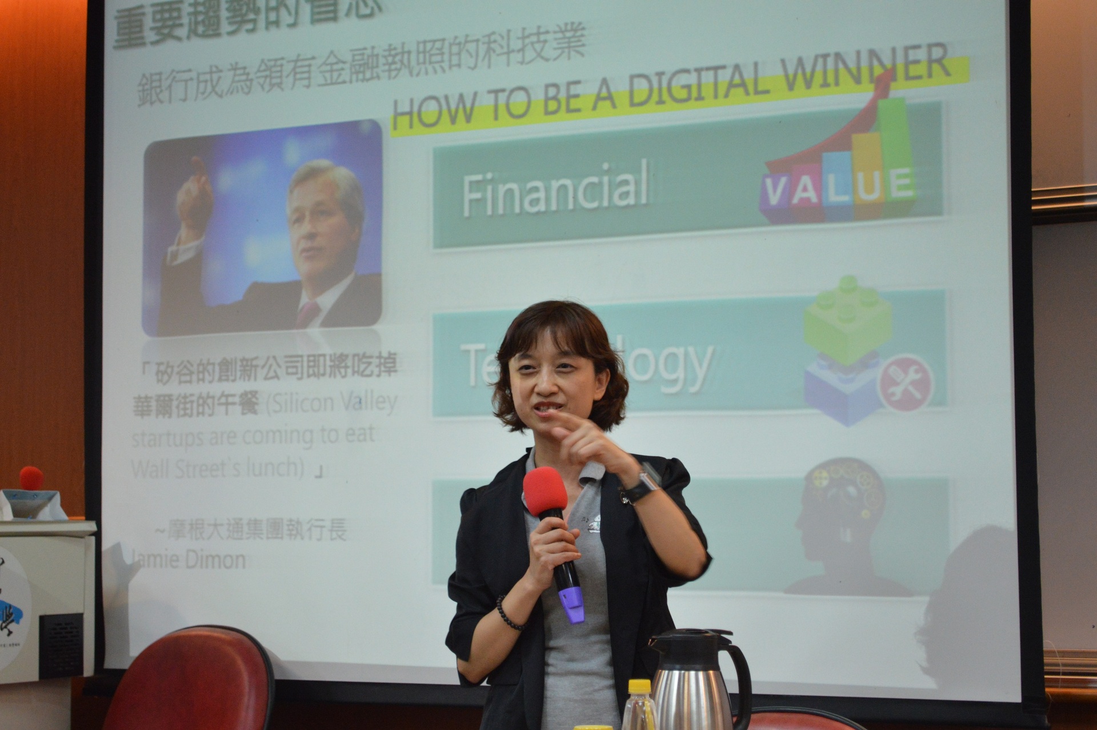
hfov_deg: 24.6
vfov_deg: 16.5
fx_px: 2512
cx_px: 548
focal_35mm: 82
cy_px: 365
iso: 1600
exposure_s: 1/80
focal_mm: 55
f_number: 5.6
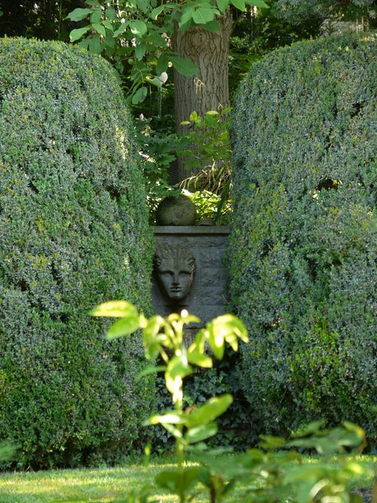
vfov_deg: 20.9
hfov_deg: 15.7
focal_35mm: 94
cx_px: 188
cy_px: 252
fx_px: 1365
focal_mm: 47
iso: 200
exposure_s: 1/30
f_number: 5.6
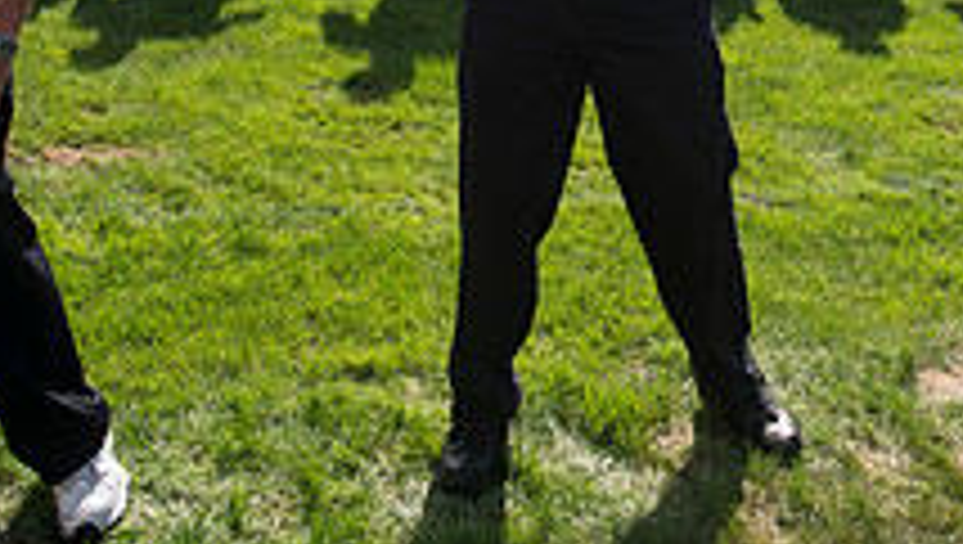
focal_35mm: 68
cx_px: 774
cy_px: -303
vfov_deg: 16.1
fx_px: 1739
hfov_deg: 30.2
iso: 250
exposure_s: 1/1600
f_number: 4.5
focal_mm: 24
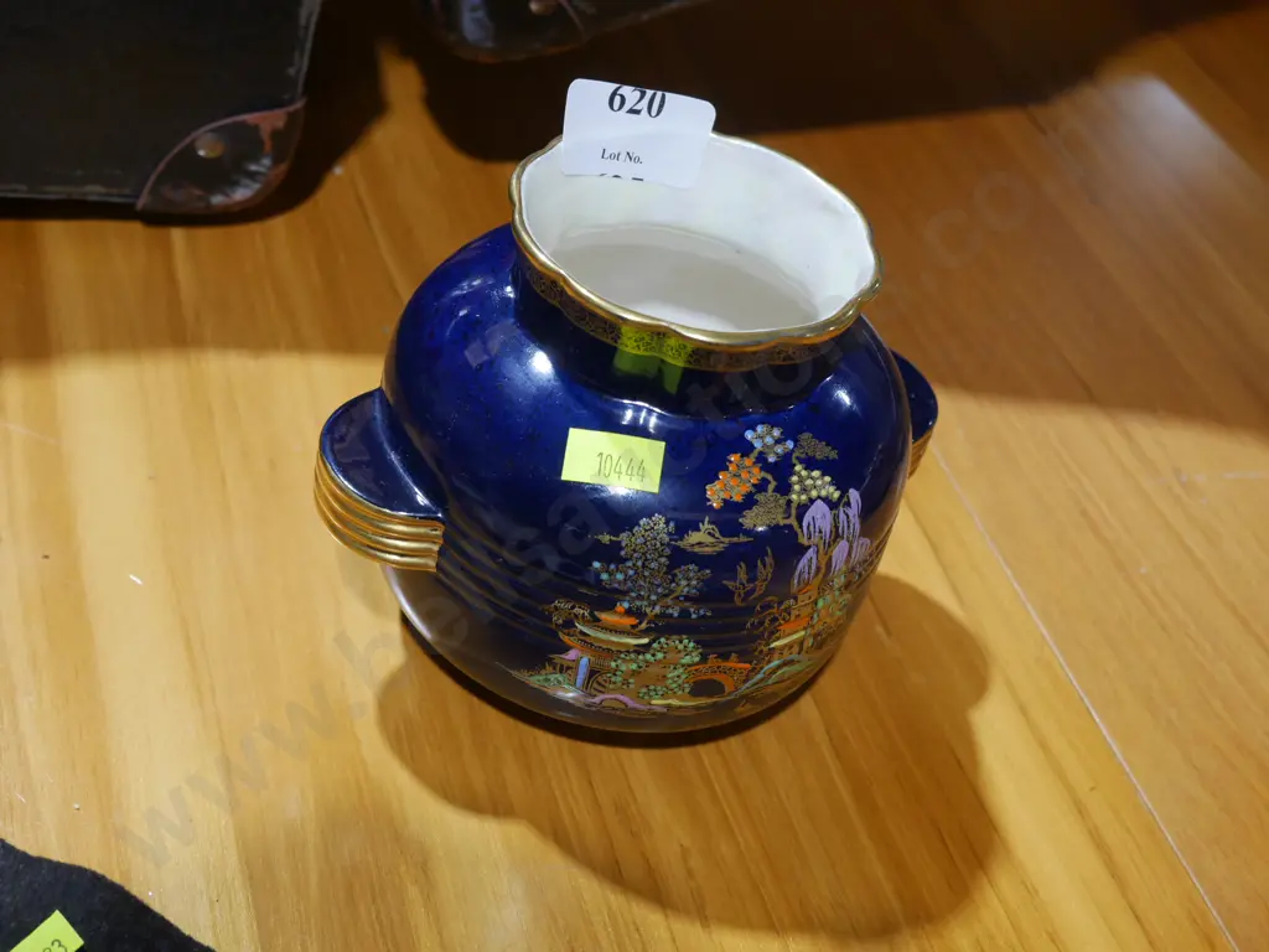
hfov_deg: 38.2
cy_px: 476
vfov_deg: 29.1
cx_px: 634
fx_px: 1833
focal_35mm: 50
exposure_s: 1/60
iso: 500
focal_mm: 25
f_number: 5.3
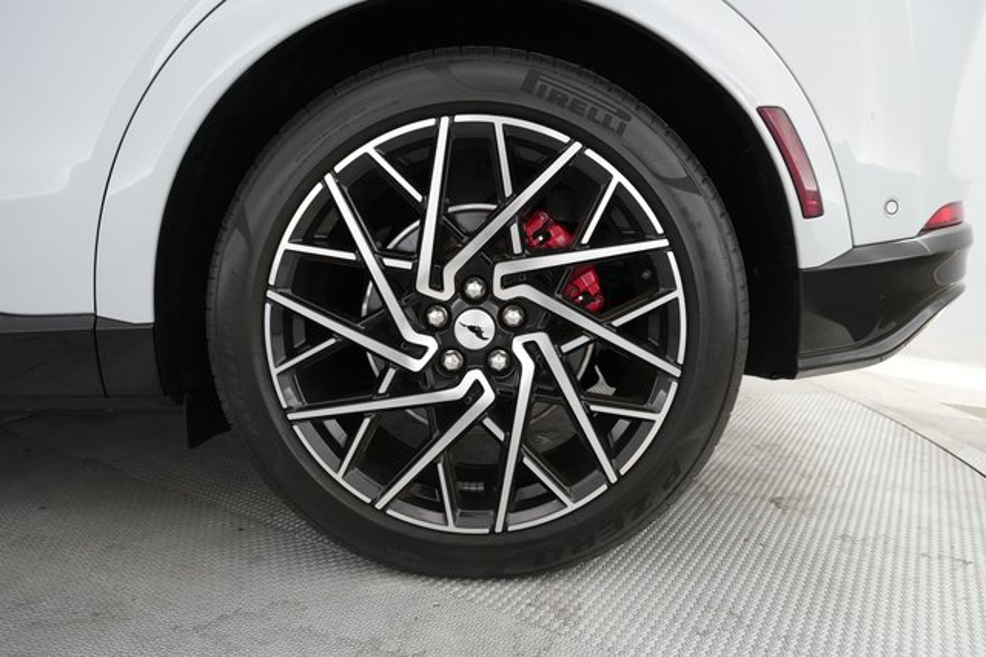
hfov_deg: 73.8
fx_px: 657
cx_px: 493
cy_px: 328
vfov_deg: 53.1
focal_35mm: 24
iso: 5000
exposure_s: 1/125
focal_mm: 24
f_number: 4.5
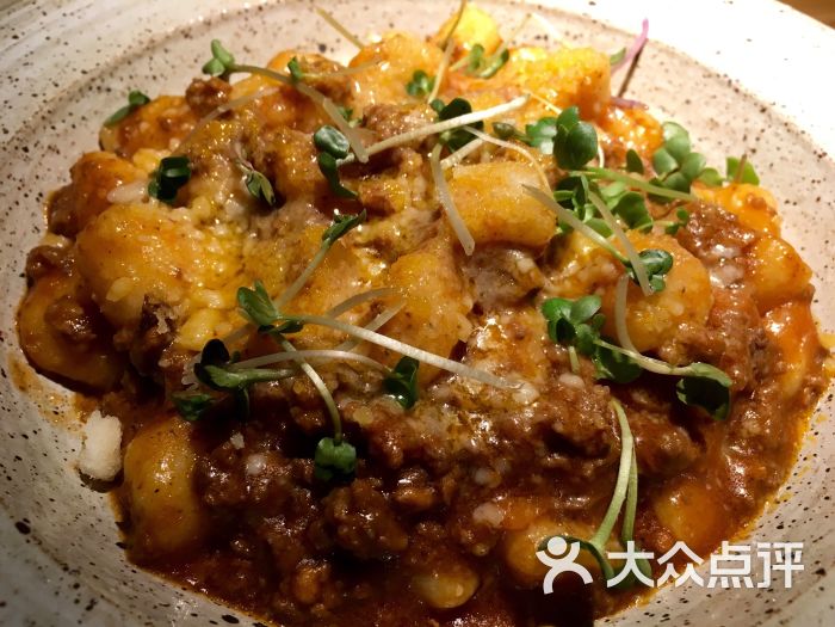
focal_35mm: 29
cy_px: 314
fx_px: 700
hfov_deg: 61.7
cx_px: 418
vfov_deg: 48.2
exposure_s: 1/33
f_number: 2.2
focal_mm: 4.15
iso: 32
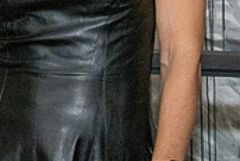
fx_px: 1948
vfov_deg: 4.7
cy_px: -121
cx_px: 74
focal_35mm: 292
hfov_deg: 7.0
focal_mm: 48
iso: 5000
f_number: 14
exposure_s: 1/200
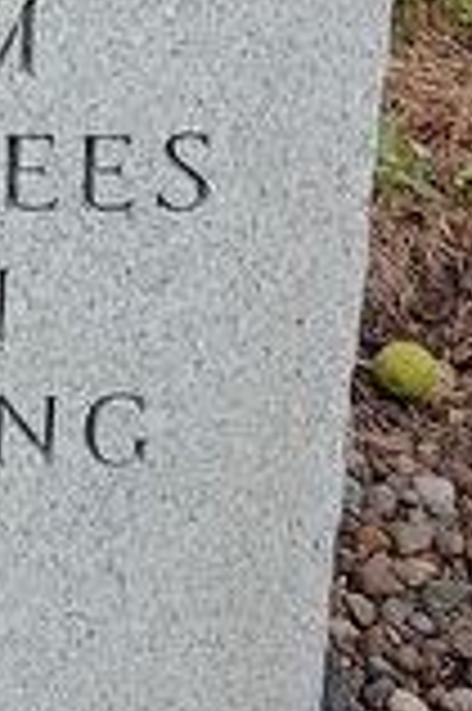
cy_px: -194
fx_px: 3015
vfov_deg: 13.0
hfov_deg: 8.7
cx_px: -301
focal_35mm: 153
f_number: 1.8
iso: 166
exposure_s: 1/120
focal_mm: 4.27
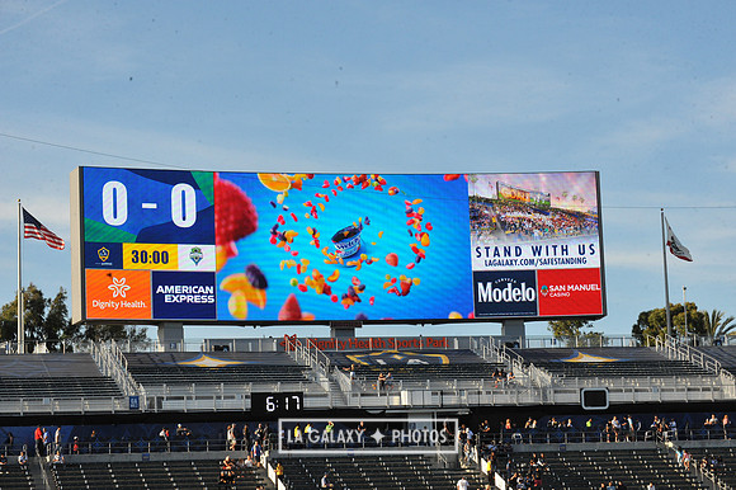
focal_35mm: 105
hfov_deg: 19.5
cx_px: 368
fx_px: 2145
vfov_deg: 13.0
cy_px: 245
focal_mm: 105
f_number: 16
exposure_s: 1/1000
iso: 1600
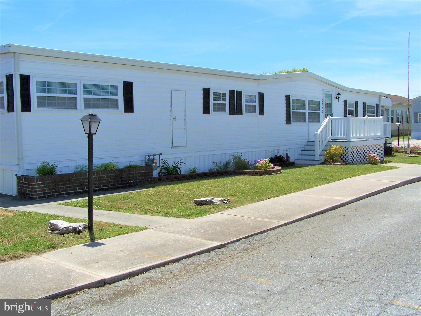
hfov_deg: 49.0
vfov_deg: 37.7
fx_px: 462
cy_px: 158
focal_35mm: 38
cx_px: 210
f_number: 5.6
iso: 80
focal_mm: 6.3
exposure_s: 1/750
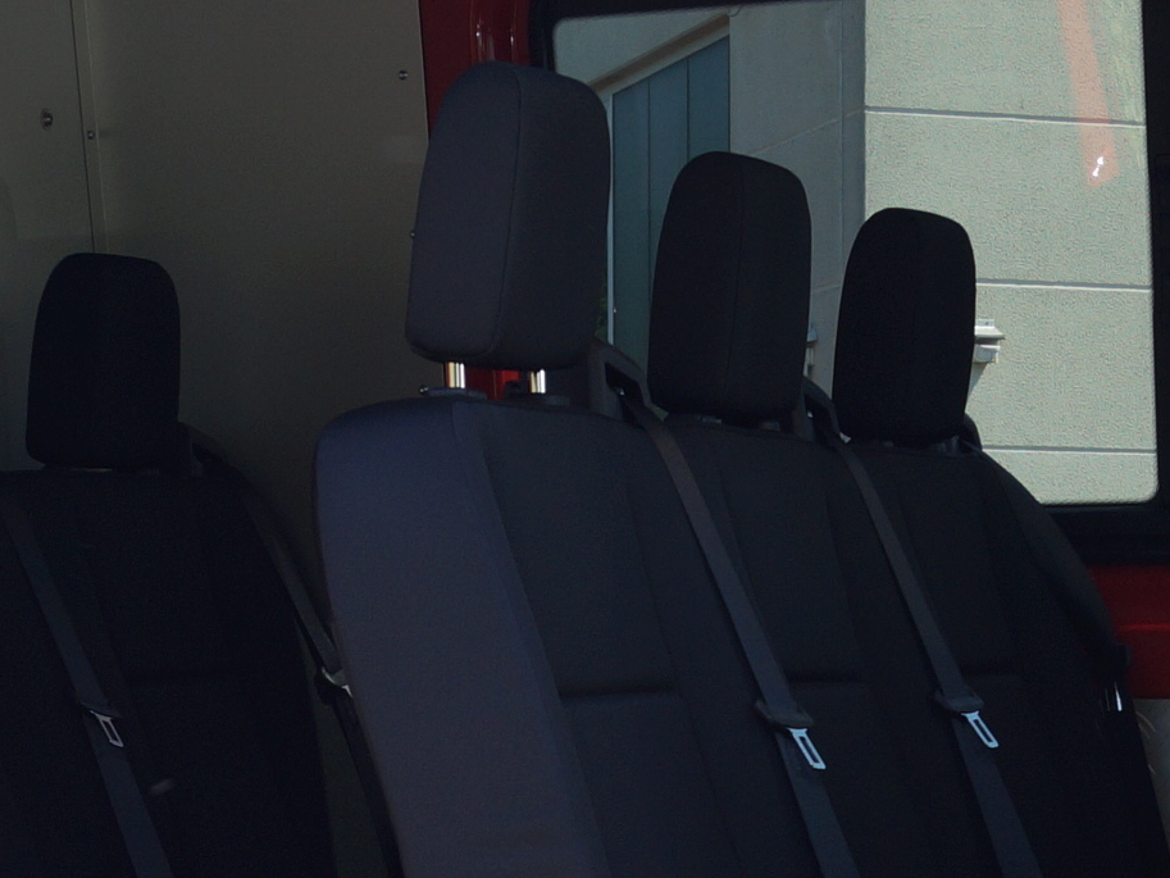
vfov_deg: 13.1
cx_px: 538
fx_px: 3718
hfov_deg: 17.9
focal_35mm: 110
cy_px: 1059
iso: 100
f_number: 5.6
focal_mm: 18
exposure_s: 1/100
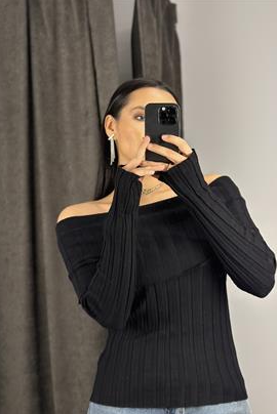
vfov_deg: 38.9
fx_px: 588
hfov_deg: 26.5
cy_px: 210
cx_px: 150
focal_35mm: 51
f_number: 1.78
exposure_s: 1/100
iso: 200
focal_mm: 6.86
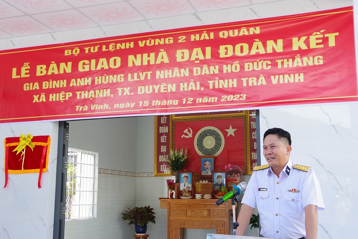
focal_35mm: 46
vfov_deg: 29.2
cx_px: 179
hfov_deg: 42.8
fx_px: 457
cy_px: 120
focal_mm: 31
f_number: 6.3
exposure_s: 1/100
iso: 400
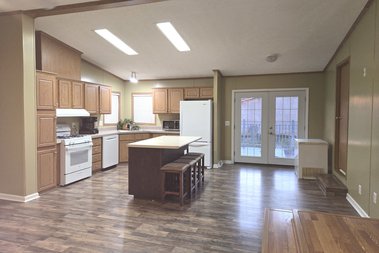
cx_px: 190
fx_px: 253
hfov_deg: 73.7
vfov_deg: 53.1
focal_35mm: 24
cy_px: 126
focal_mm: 5.4
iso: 100
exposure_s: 1/40
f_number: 1.8
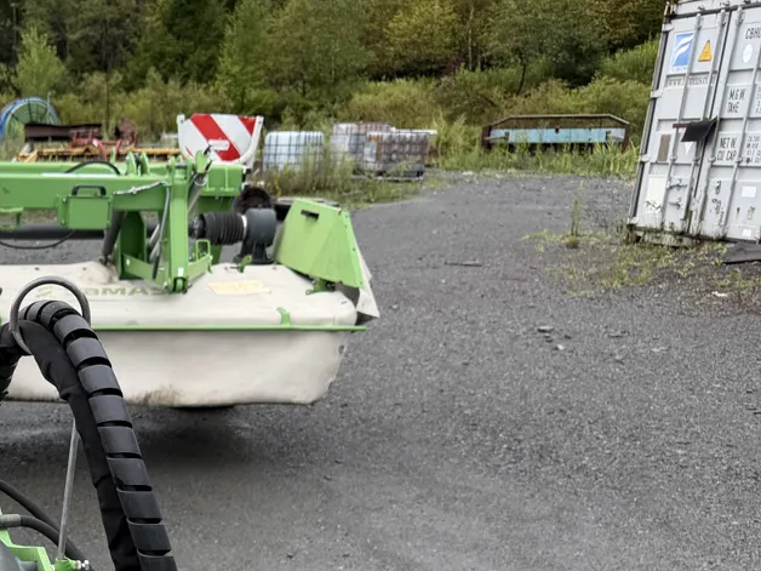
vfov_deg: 24.8
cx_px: -53
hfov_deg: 31.4
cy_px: 621
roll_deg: +1.0
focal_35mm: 55
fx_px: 1209
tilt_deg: -21.3
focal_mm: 6.76
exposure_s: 1/543
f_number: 1.78
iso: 80
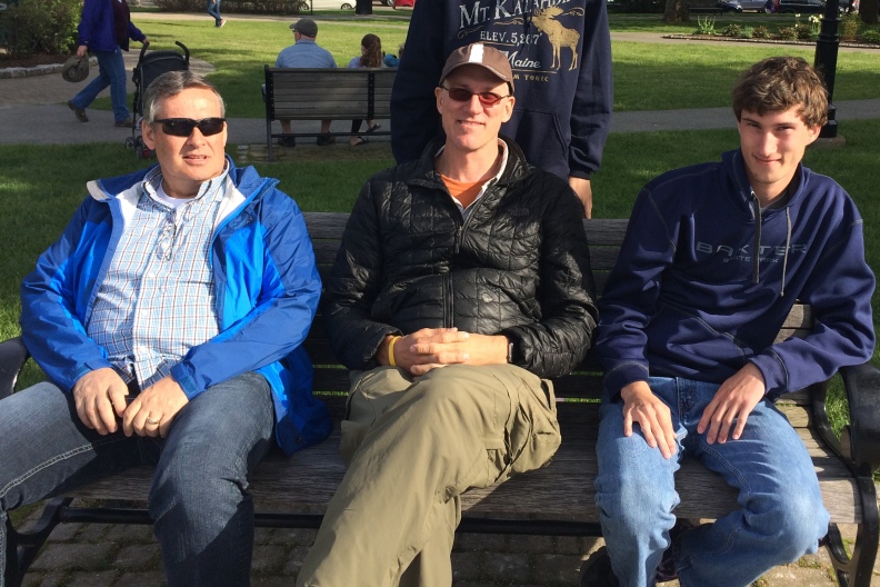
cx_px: 514
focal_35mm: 39
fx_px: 953
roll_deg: -2.1
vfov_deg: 33.7
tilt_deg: -14.5
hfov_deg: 49.3
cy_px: 168
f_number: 2.2
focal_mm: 4.15
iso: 32
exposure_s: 1/1109
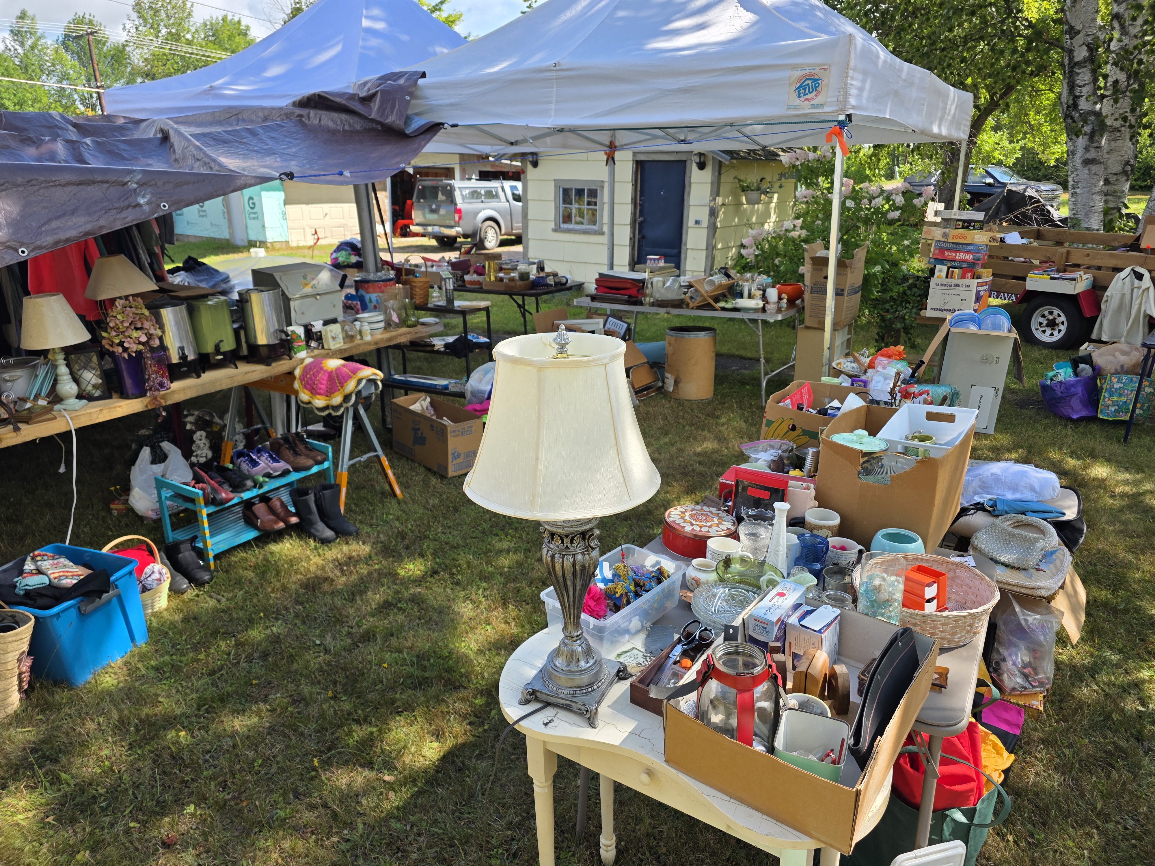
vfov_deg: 58.9
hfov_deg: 73.9
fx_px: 767
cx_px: 578
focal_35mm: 23
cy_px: 433
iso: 80
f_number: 1.7
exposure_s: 1/1756
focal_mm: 6.3
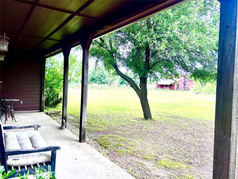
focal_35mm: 26
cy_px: 90
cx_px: 119
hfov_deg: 67.3
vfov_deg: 53.1
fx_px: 179
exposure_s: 1/572
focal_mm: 5.7
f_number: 1.5
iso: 50
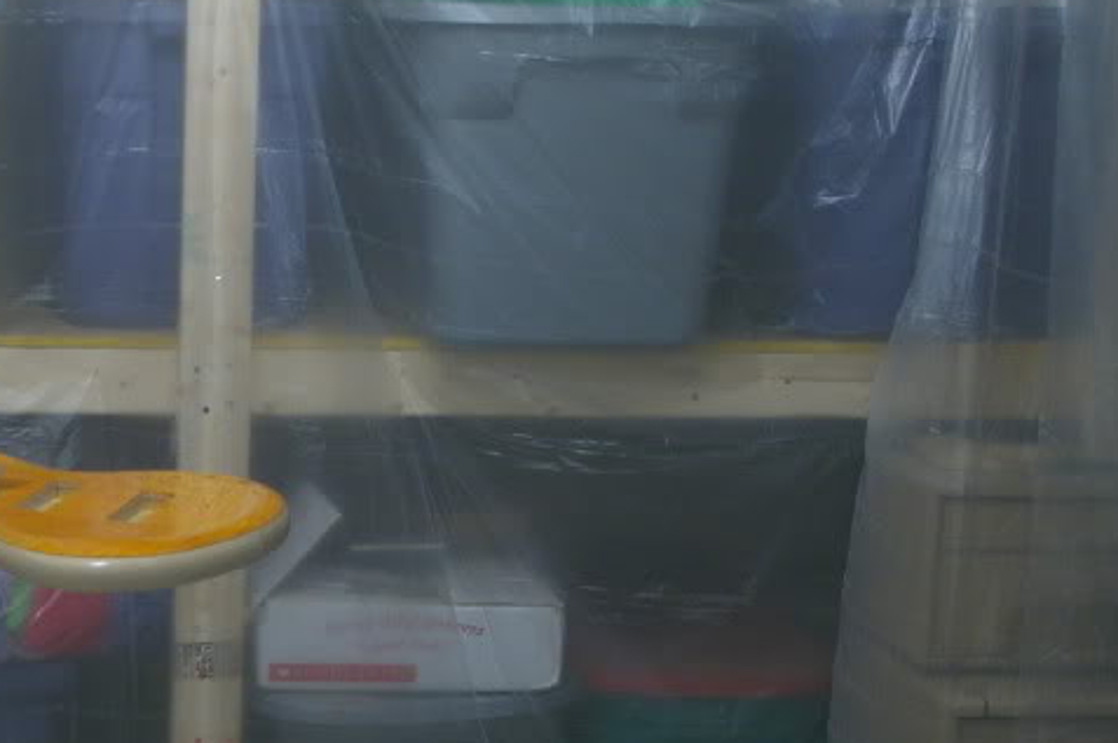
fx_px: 2792
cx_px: 118
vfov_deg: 15.1
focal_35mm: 90
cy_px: 504
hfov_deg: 22.1
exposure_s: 1/15
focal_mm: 28
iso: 800
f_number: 3.8
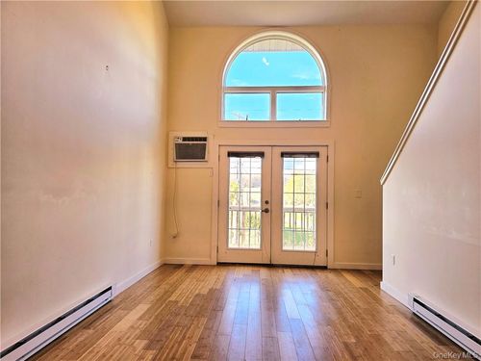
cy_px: 180
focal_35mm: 23
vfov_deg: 58.9
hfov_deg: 73.9
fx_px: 320
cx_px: 240
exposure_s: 1/120
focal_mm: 6.3
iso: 25
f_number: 1.7
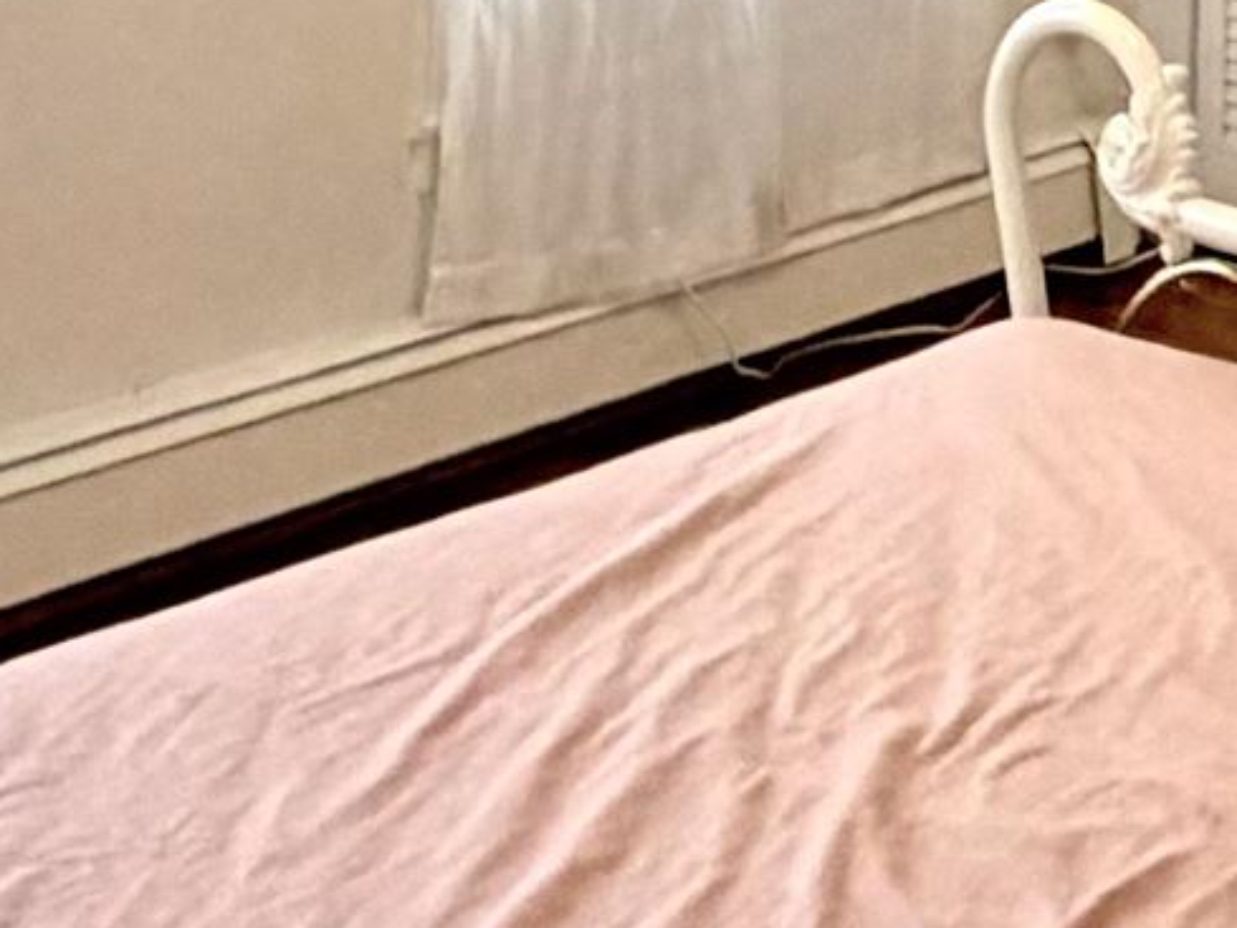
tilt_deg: +3.5
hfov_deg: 20.7
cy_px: -966
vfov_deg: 14.0
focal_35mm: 88
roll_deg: -1.2
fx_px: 3145
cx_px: 1490
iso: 250
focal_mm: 2.22
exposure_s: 1/120
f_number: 2.2
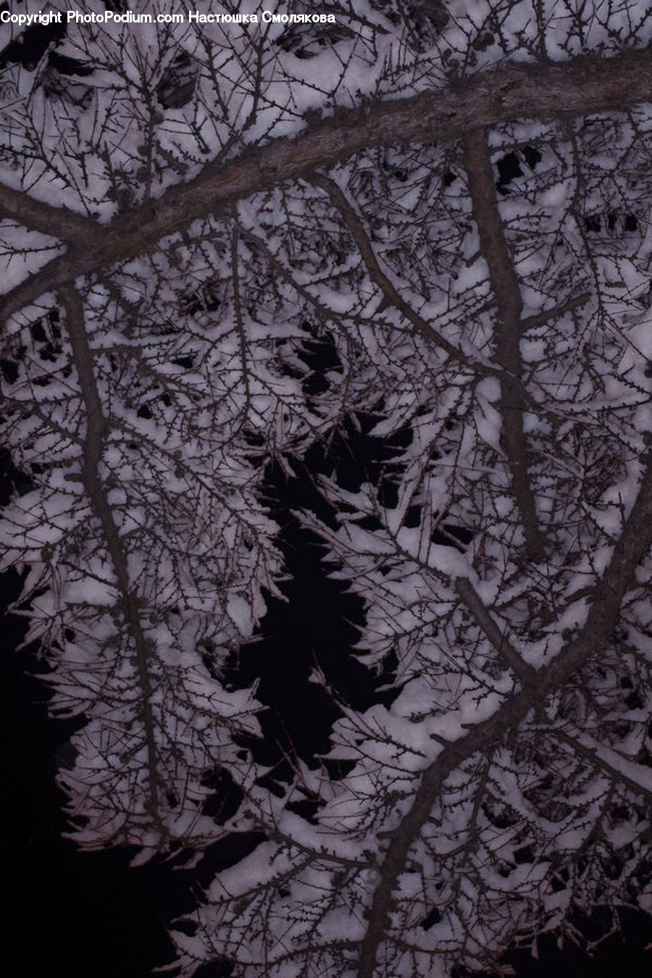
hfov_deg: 16.7
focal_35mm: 82
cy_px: 489
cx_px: 326
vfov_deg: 24.8
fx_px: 2227
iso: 400
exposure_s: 1/40
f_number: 5.6
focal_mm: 55
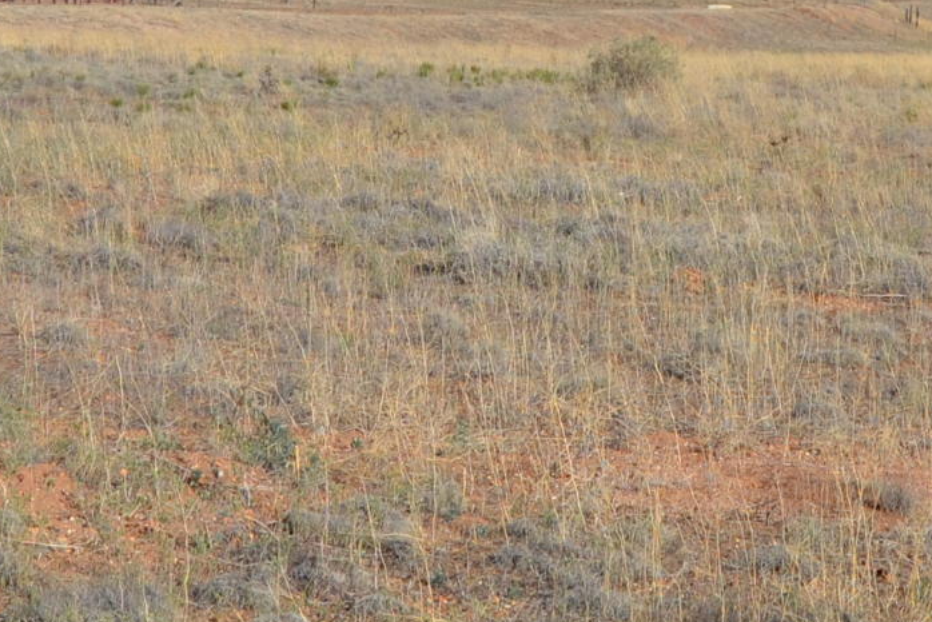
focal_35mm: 116
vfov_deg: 11.7
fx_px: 3004
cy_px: 40
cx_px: 574
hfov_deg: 17.6
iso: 100
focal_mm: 18
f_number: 8
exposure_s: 1/400
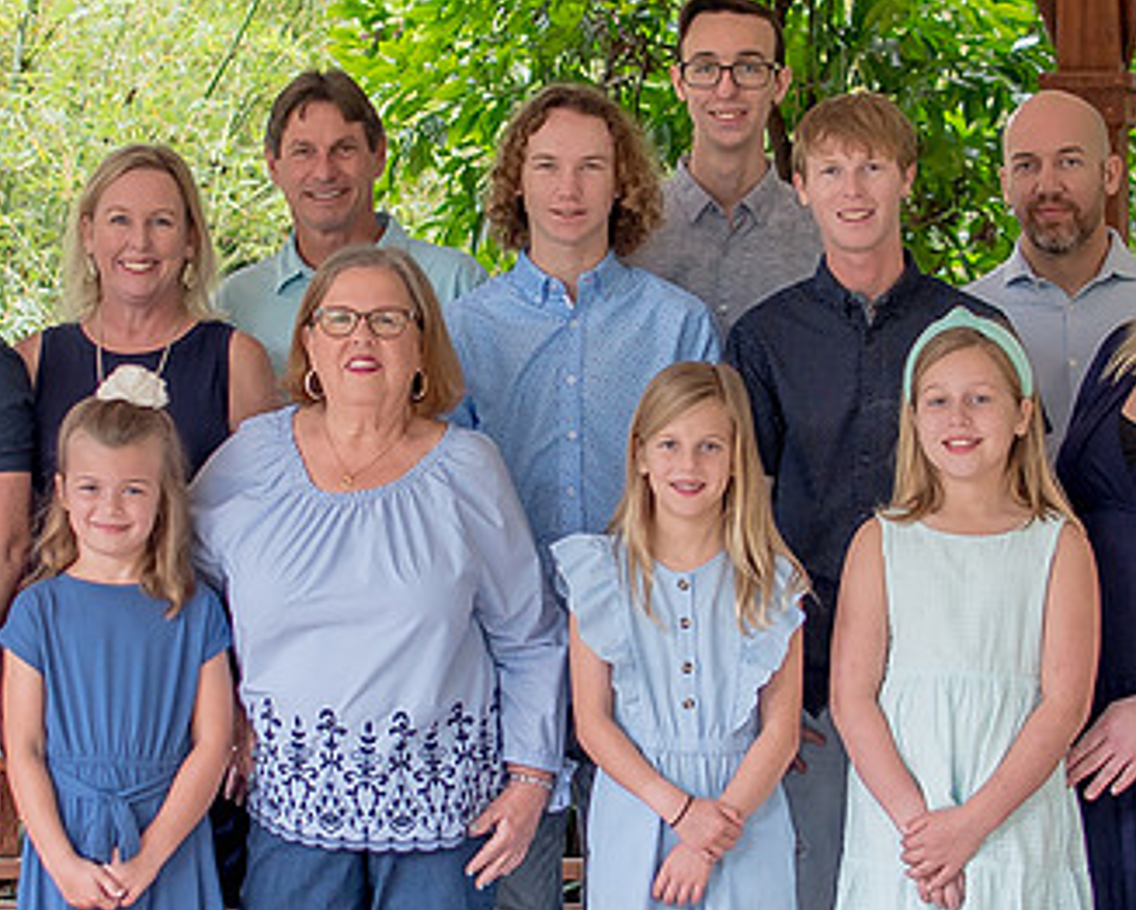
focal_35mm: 123
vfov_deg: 12.6
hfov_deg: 15.6
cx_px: 475
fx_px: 4138
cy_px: 454
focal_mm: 35
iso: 400
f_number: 2.8
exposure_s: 1/250
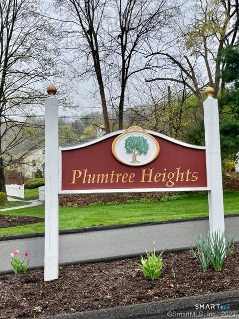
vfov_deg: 67.3
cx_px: 120
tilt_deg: +4.2
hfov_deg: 53.1
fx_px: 239
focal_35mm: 26
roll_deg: +3.3
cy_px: 160
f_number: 1.6
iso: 50
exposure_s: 1/569
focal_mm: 5.1
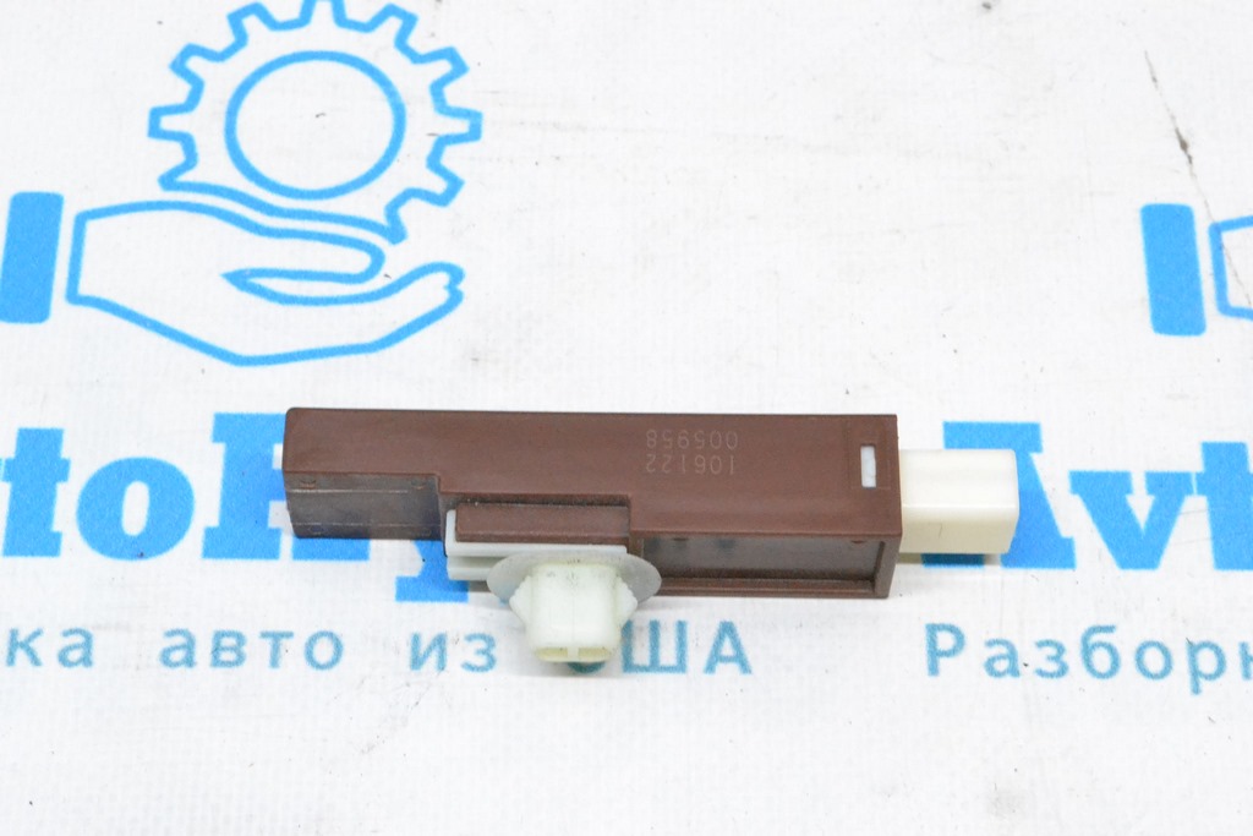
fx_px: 2872
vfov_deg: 16.6
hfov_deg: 24.6
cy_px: 418
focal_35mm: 82
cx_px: 626
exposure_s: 1/100
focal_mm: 55
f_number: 13
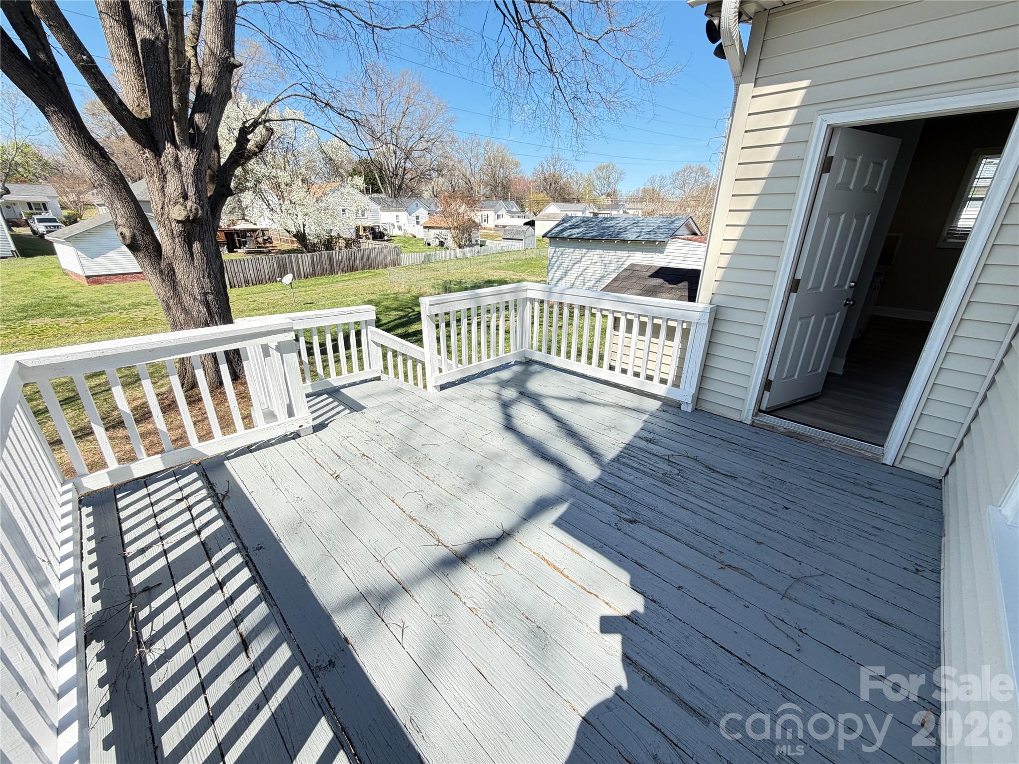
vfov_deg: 85.7
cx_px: 510
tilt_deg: -21.8
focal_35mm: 14
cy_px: 382
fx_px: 412
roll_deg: -0.6
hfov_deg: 102.1
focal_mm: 2.22
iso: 50
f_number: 2.2
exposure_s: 1/329
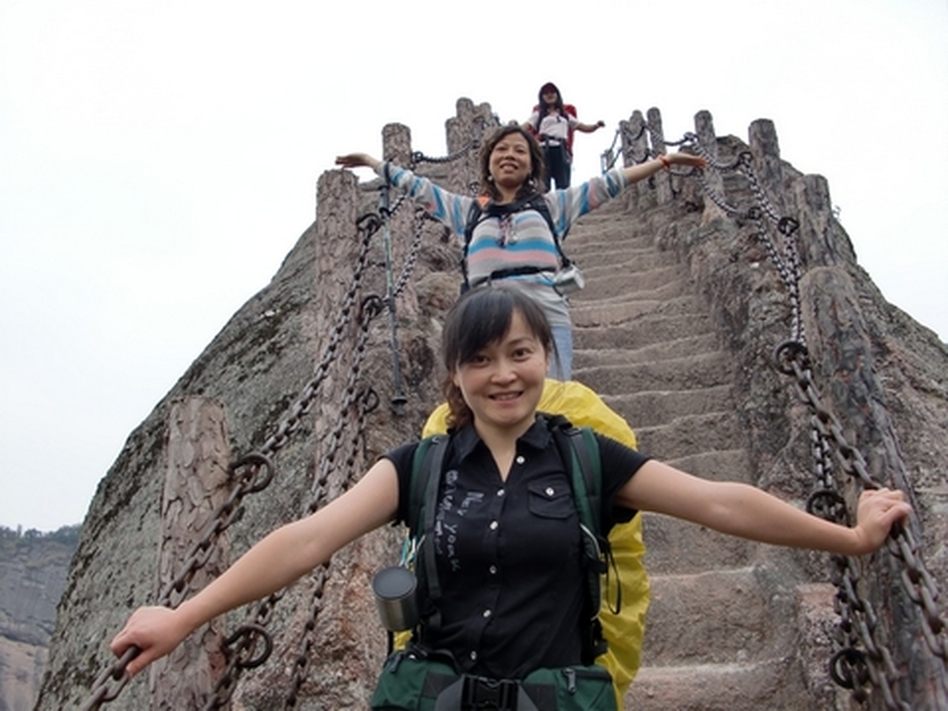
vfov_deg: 39.7
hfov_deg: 51.4
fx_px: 986
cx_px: 474
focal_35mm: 36
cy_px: 356
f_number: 2.8
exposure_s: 1/200
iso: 64
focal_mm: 6.3
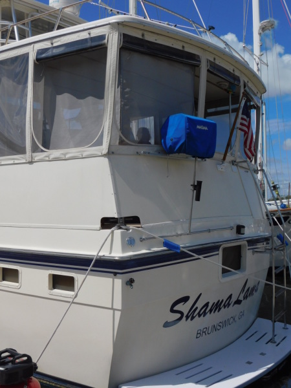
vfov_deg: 51.4
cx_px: 146
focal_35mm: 36
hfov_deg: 39.7
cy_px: 194
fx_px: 404
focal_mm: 6.3
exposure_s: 1/800
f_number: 7
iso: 125
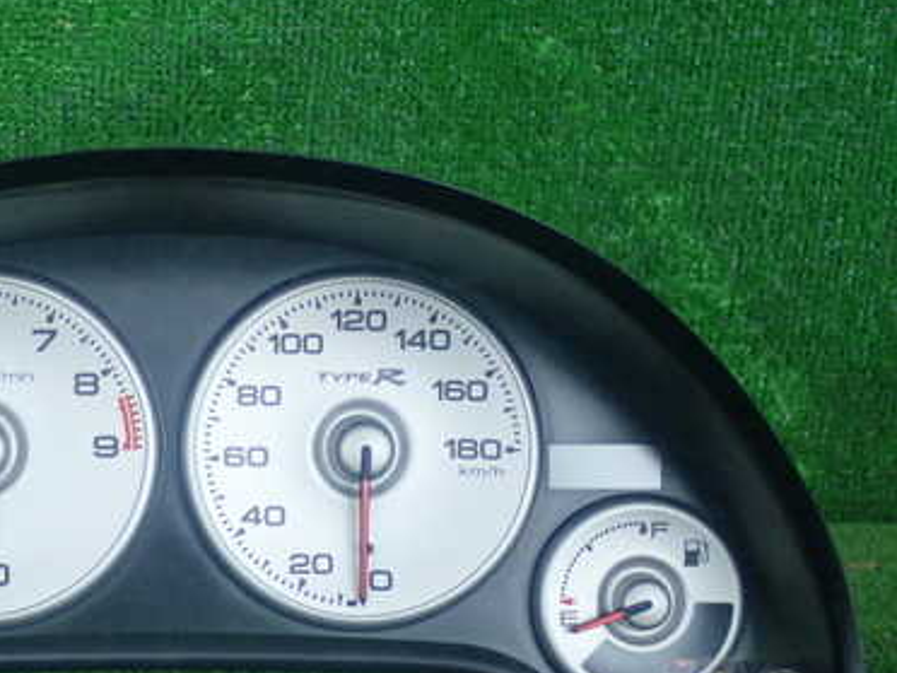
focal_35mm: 92
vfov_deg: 16.0
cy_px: 473
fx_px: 2384
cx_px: 178
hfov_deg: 21.1
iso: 400
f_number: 3.5
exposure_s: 1/50
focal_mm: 10.29
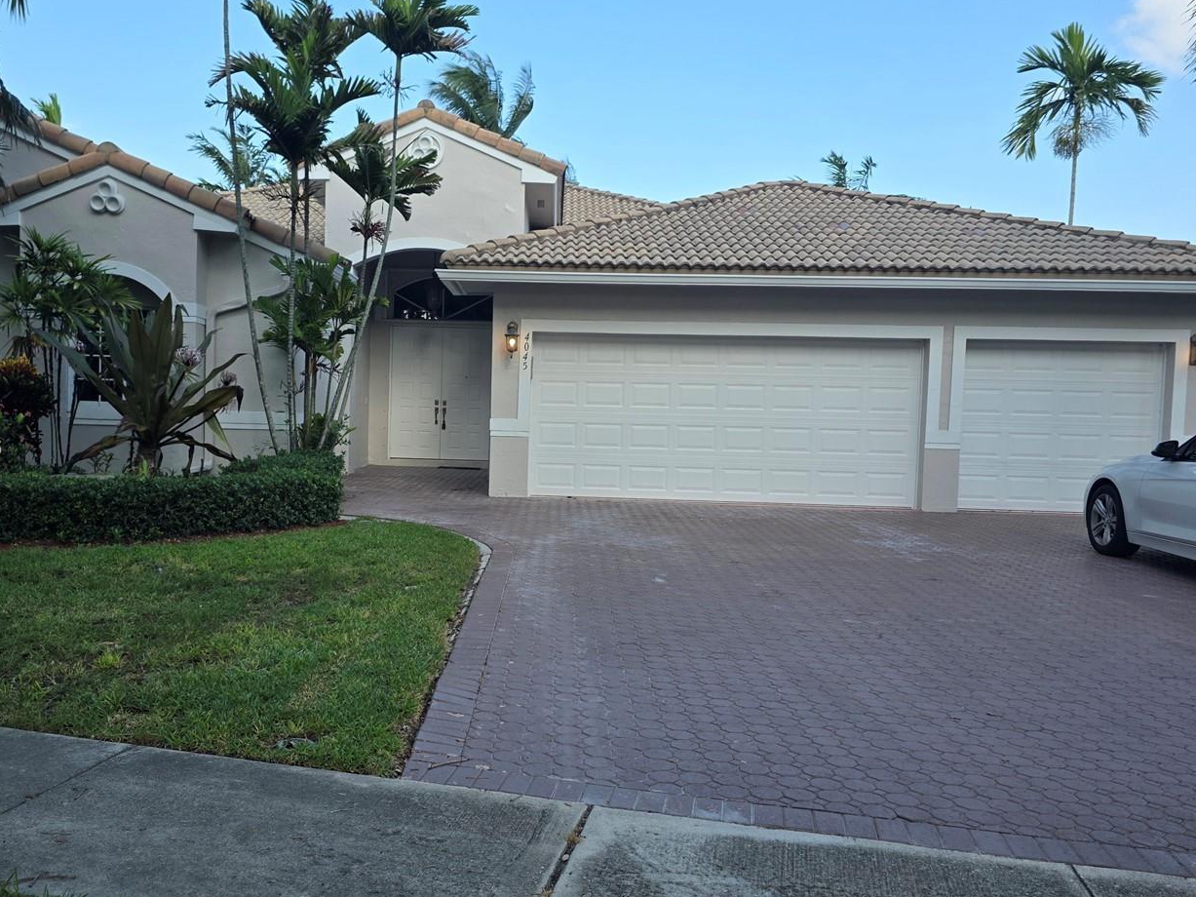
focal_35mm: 30
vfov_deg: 46.8
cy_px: 449
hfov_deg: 59.5
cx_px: 479
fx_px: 1036
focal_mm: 6.3
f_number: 1.7
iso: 80
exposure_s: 1/2038
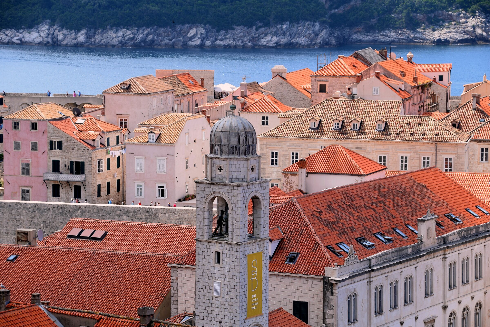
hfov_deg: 14.0
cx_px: 245
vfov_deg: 9.3
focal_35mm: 147
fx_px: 2001
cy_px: 164
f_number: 9
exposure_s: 1/320
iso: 200
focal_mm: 98
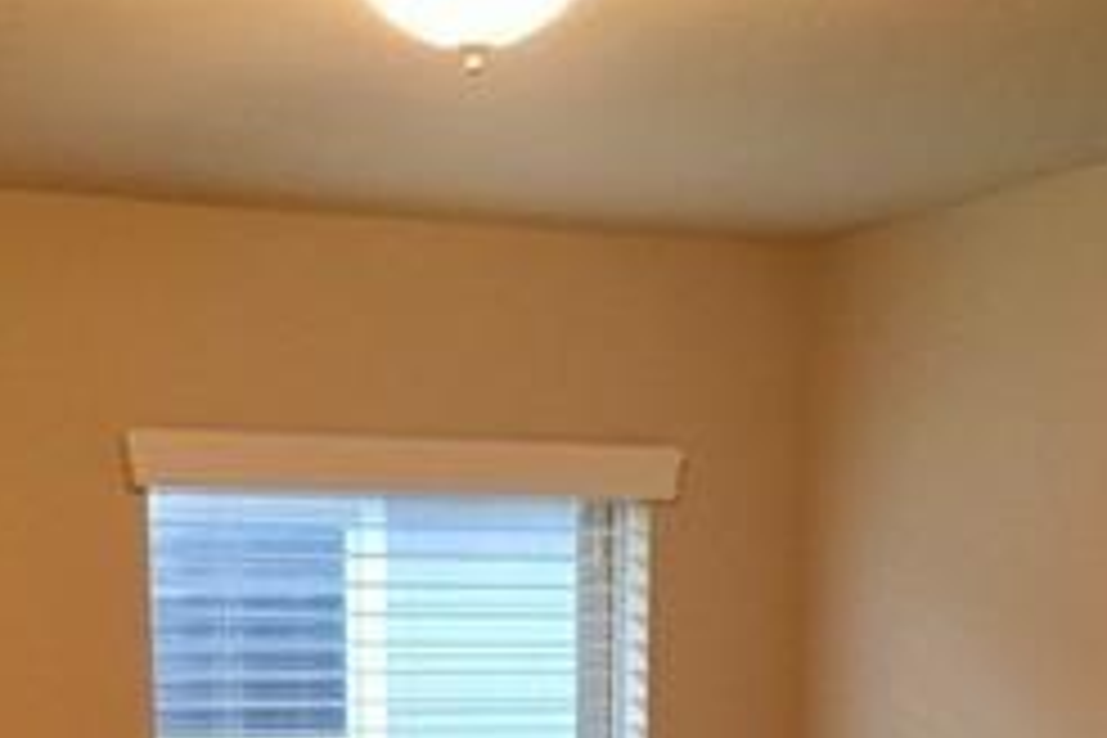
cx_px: 315
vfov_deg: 13.2
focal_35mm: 94
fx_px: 2890
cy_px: 1287
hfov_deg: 21.5
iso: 160
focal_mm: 4.15
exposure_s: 1/30
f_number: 2.2
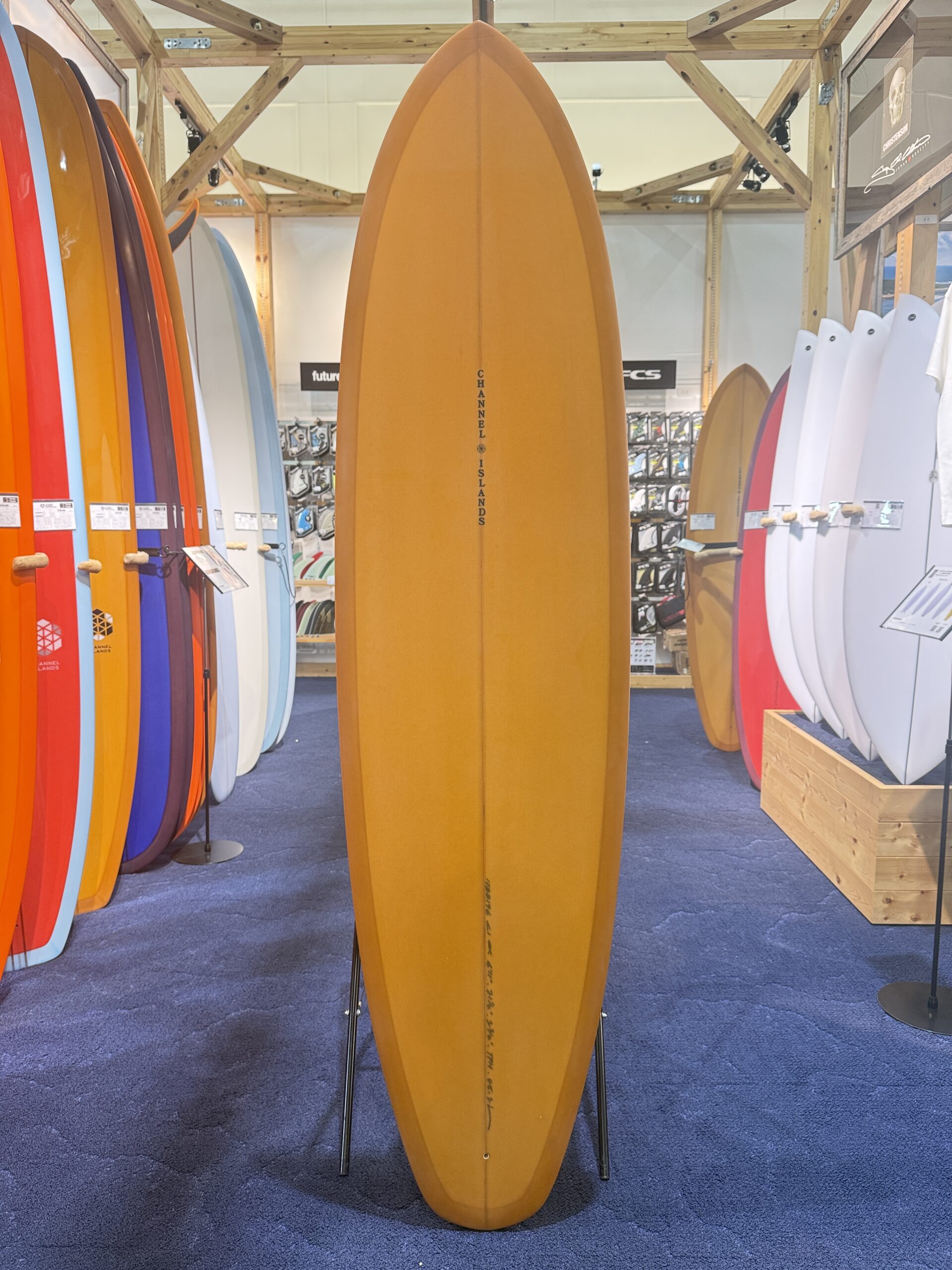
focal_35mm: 24
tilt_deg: -6.7
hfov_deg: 56.8
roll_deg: -0.6
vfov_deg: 71.6
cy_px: 635
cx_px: 476
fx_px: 880
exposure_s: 1/60
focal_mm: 6.76
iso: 200
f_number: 1.78
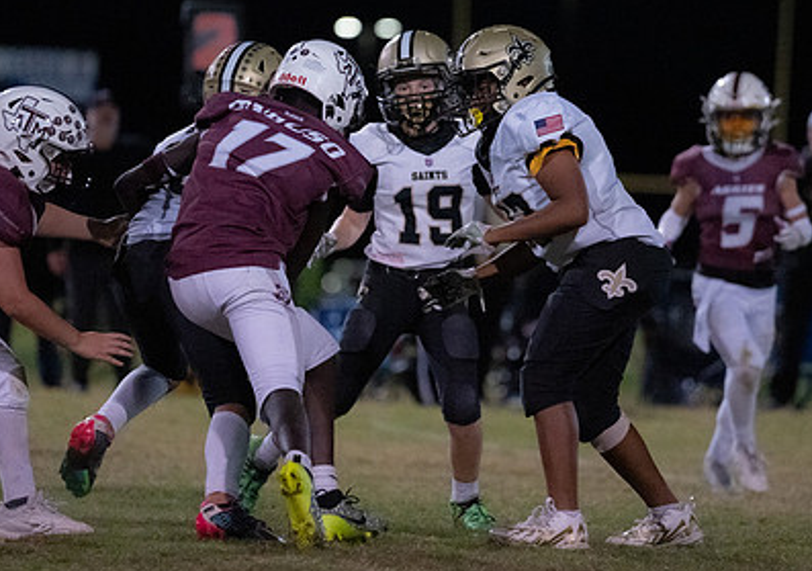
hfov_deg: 5.5
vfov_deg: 3.9
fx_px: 8487
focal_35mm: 370
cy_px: 179
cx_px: 448
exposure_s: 1/1000
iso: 10000
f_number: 2.8
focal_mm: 197
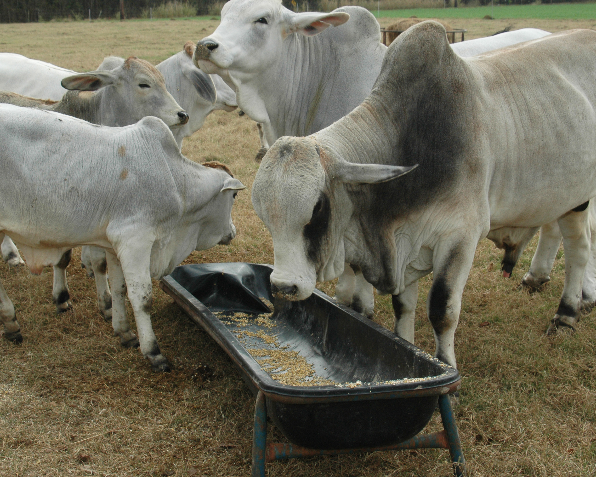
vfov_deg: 22.5
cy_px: 239
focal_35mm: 68
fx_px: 1199
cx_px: 288
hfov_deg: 27.9
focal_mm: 40
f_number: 10
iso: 400
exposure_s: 1/400
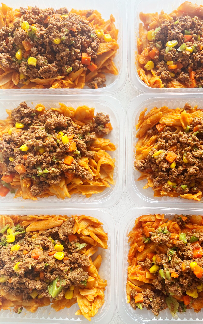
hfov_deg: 44.3
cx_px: 122
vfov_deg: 66.5
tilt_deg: -87.1
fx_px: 248
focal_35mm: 28
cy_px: 161
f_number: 1.6
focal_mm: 5.1
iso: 100
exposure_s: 1/121
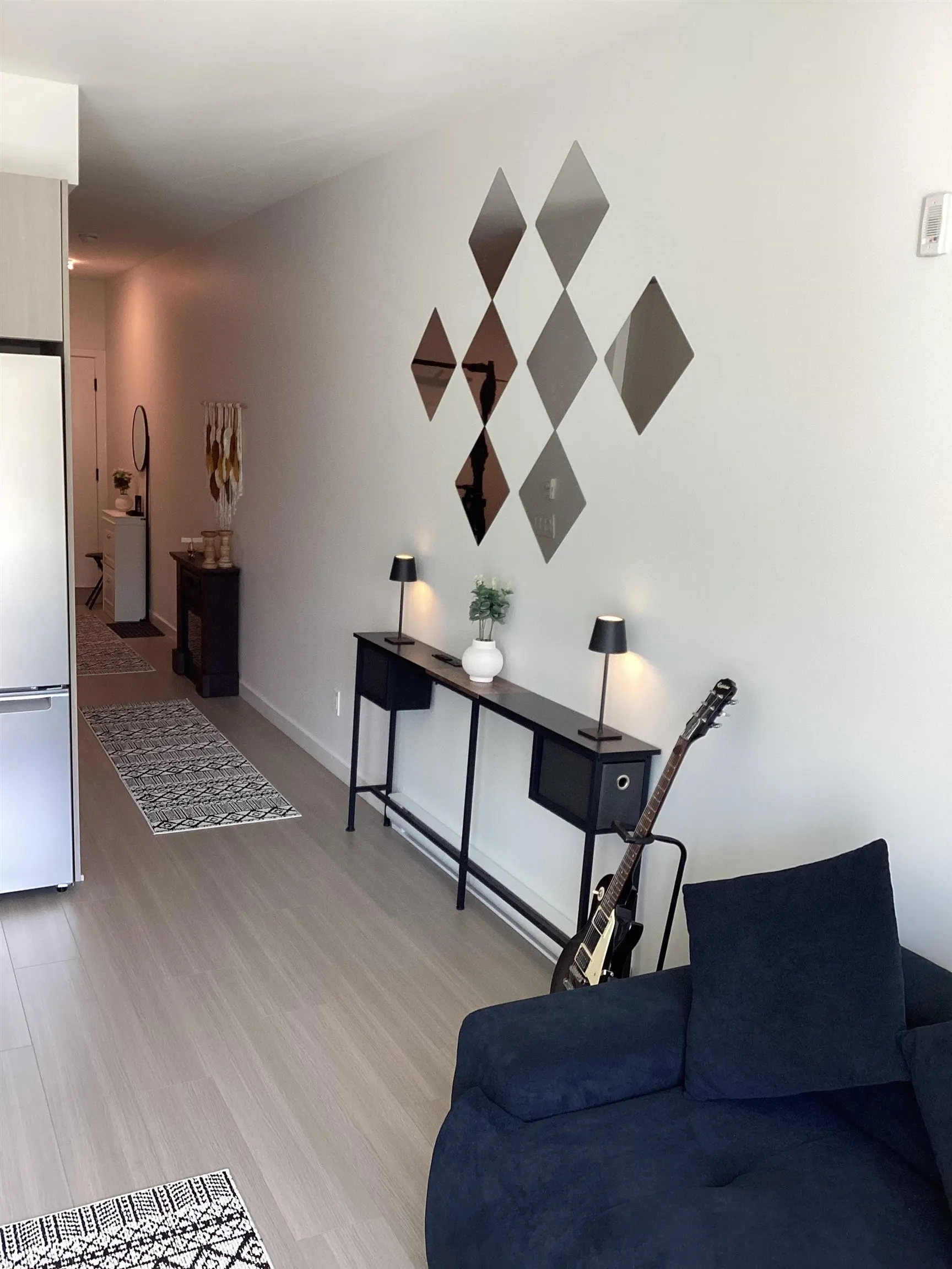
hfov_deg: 45.4
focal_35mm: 31
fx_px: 1137
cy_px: 634
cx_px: 476
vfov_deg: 58.4
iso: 64
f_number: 2.4
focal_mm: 3.3
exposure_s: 1/60
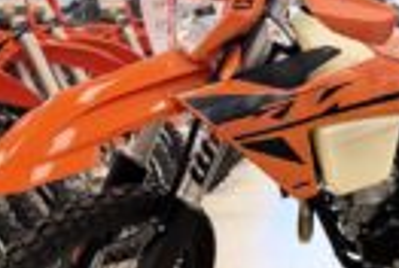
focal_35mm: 76
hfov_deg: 24.5
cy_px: 168
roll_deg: +0.0
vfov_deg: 18.0
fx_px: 844
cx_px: 460
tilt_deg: -10.8
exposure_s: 1/120
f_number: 1.78
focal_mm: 6.76
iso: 250
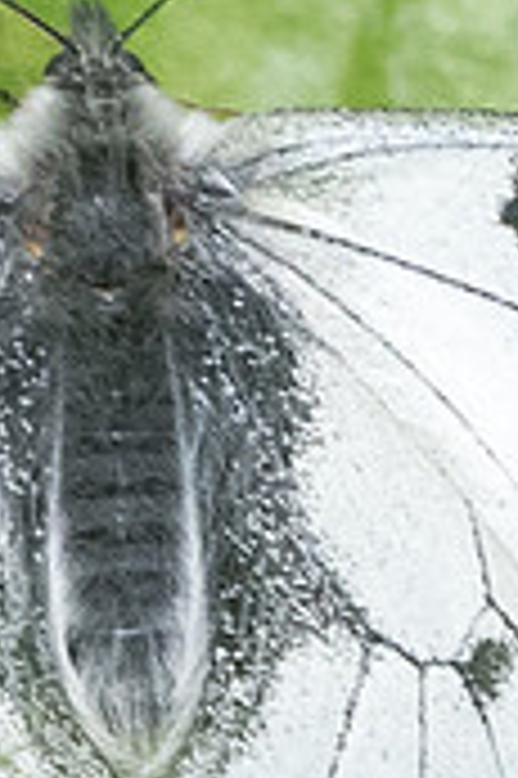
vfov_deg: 0.8
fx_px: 57522
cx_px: 111
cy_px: 874
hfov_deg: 0.5
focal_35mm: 2660
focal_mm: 150
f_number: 10
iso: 800
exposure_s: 1/800
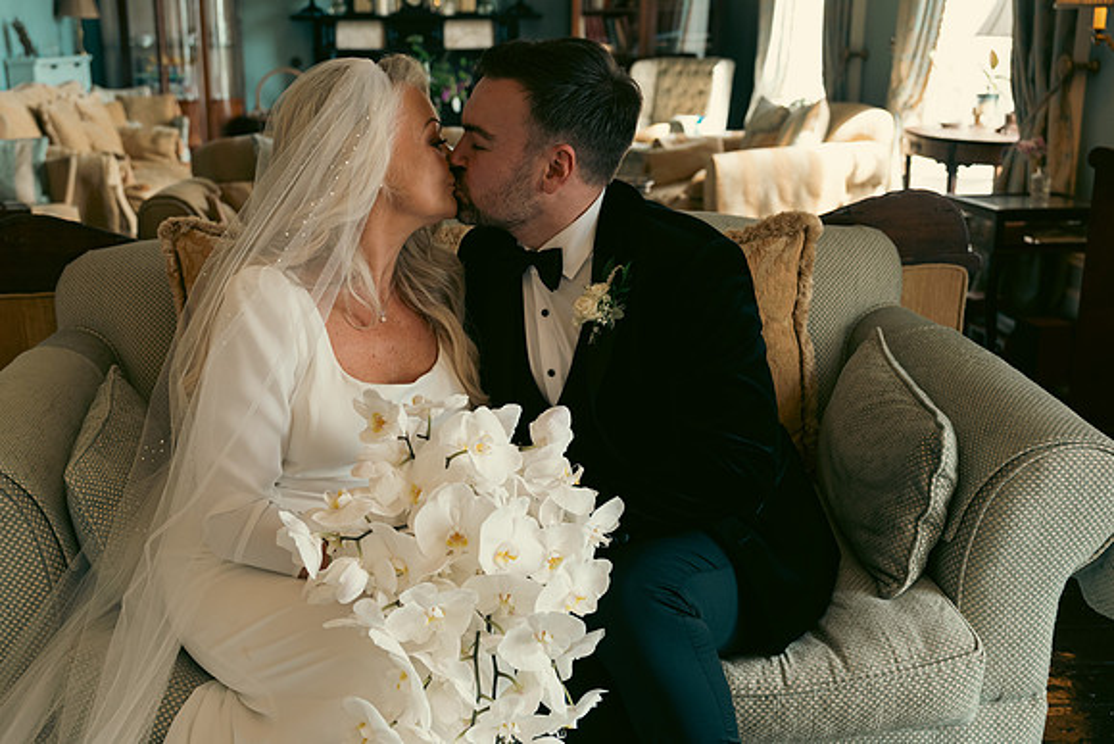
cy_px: 420
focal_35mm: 44
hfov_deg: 44.4
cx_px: 451
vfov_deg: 30.6
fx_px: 1359
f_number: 3.5
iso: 640
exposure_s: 1/160
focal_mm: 36
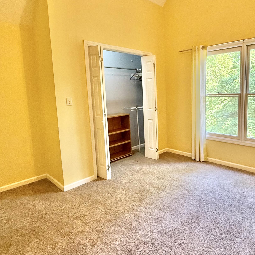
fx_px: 192
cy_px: 115
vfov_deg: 67.1
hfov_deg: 64.8
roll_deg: +1.5
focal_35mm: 23
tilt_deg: -5.6
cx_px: 178
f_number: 2.2
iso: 400
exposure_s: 1/120
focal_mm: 2.22
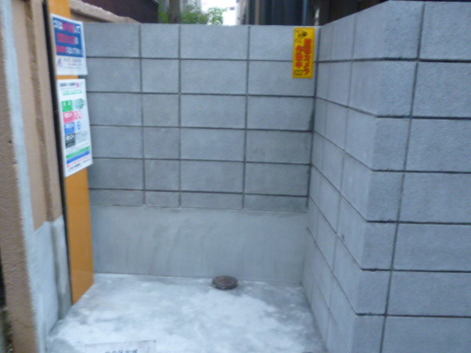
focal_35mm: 33
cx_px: 222
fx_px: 449
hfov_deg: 55.3
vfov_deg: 42.9
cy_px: 191
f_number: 3.1
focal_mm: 5
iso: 400
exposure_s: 1/8
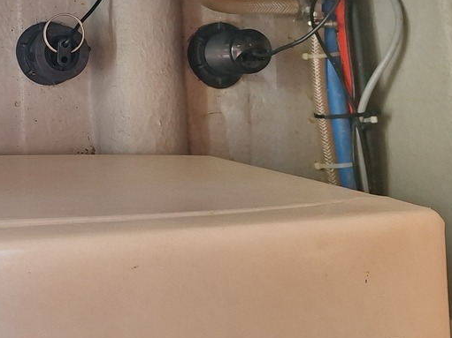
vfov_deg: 26.1
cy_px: 34
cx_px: -26
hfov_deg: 32.0
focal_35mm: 54
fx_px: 705
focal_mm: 5.54
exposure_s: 1/100
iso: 40
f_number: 1.8
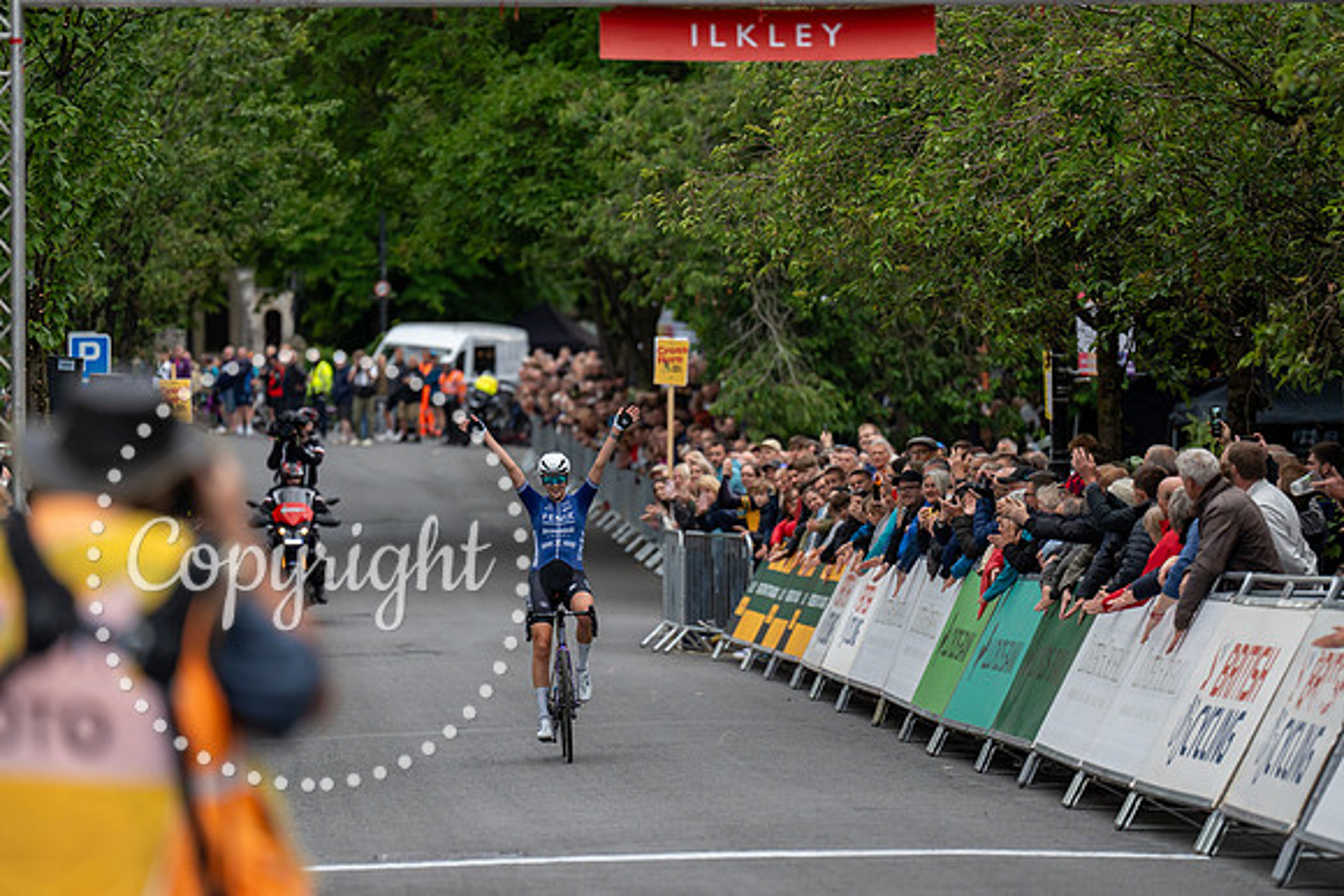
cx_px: 682
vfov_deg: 6.0
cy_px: 468
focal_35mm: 230
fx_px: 8603
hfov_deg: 8.9
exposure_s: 1/800
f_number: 2.8
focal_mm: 191
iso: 1000
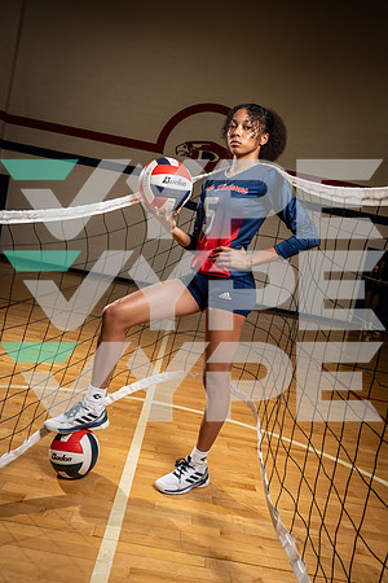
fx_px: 469
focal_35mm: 29
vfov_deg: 63.7
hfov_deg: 45.0
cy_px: 292
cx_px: 194
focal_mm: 29
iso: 320
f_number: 5.6
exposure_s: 1/250
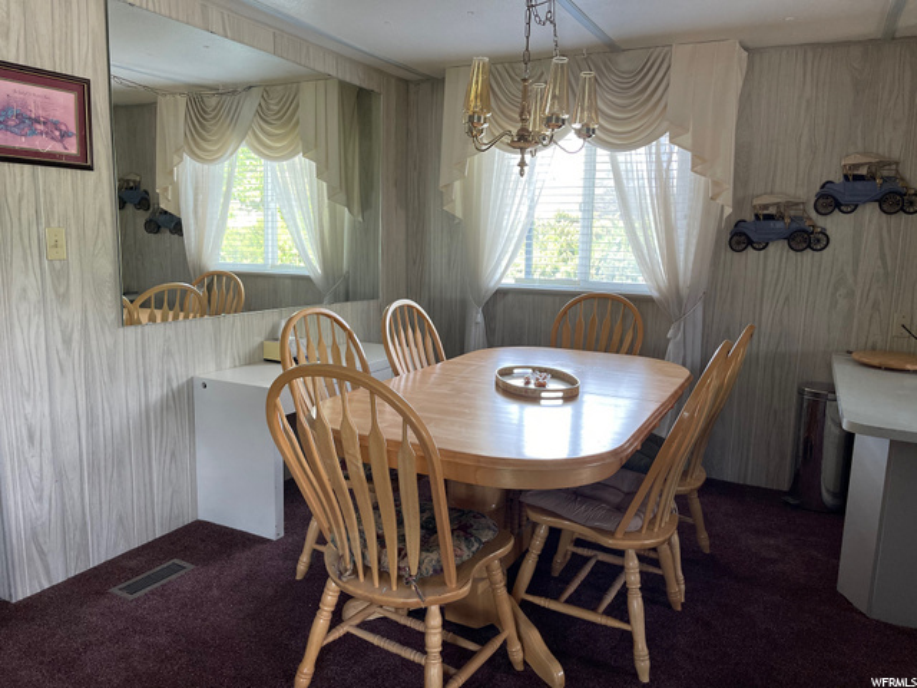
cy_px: 344
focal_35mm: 26
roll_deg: -1.0
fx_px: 689
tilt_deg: -10.2
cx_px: 458
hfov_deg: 67.3
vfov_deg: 53.1
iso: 125
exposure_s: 1/121
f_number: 1.6
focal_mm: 5.1
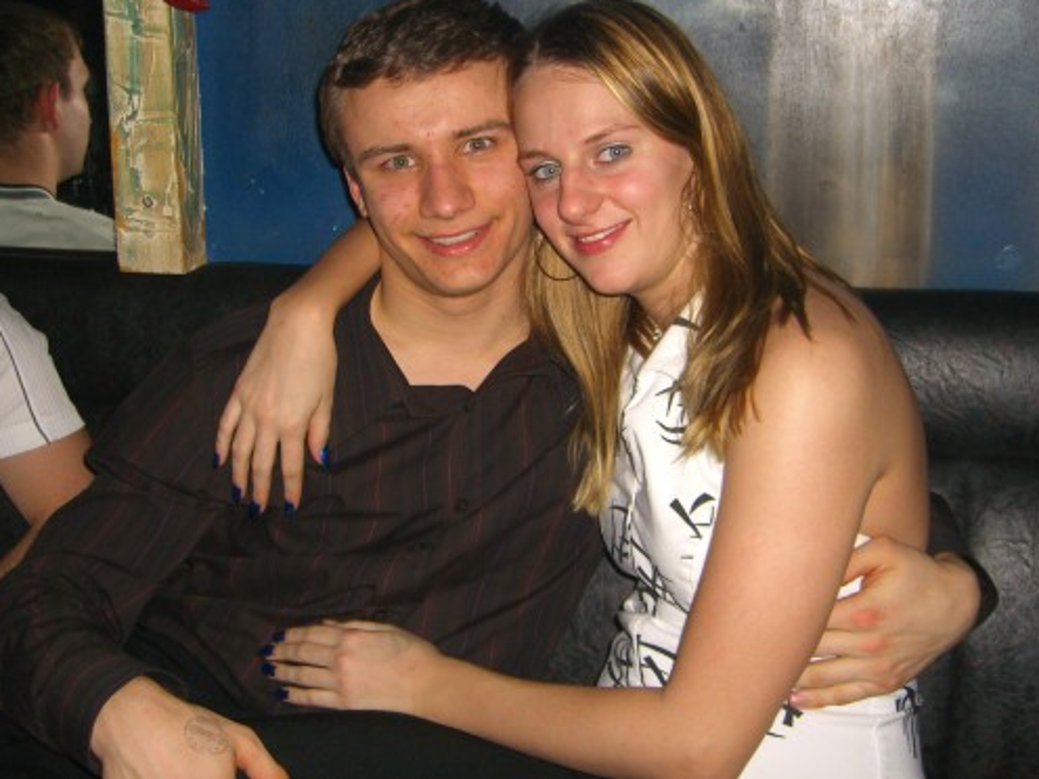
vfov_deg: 31.4
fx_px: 1381
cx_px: 507
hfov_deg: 41.2
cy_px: 310
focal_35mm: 46
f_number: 2.8
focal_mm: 7.9
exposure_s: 1/60
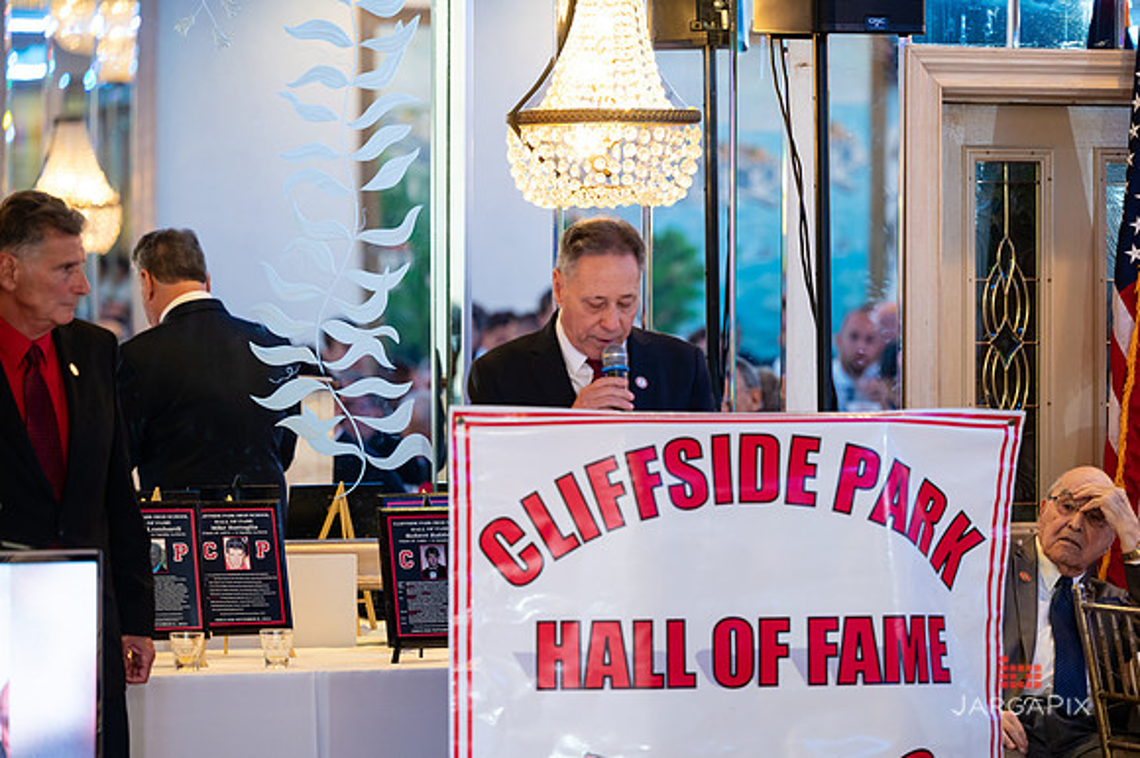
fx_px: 4987
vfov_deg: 8.7
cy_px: 361
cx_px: 596
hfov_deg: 13.0
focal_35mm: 158
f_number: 3.2
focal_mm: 150
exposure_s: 1/125
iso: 1250
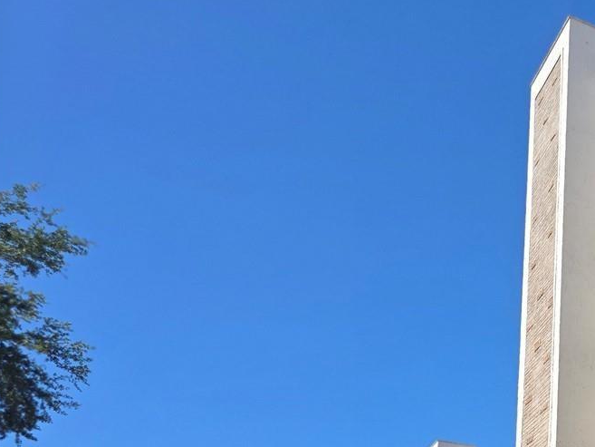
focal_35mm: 56
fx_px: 963
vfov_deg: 24.3
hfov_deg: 29.5
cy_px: 499
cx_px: 713
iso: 12
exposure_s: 1/690
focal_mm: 6.3
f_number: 1.7
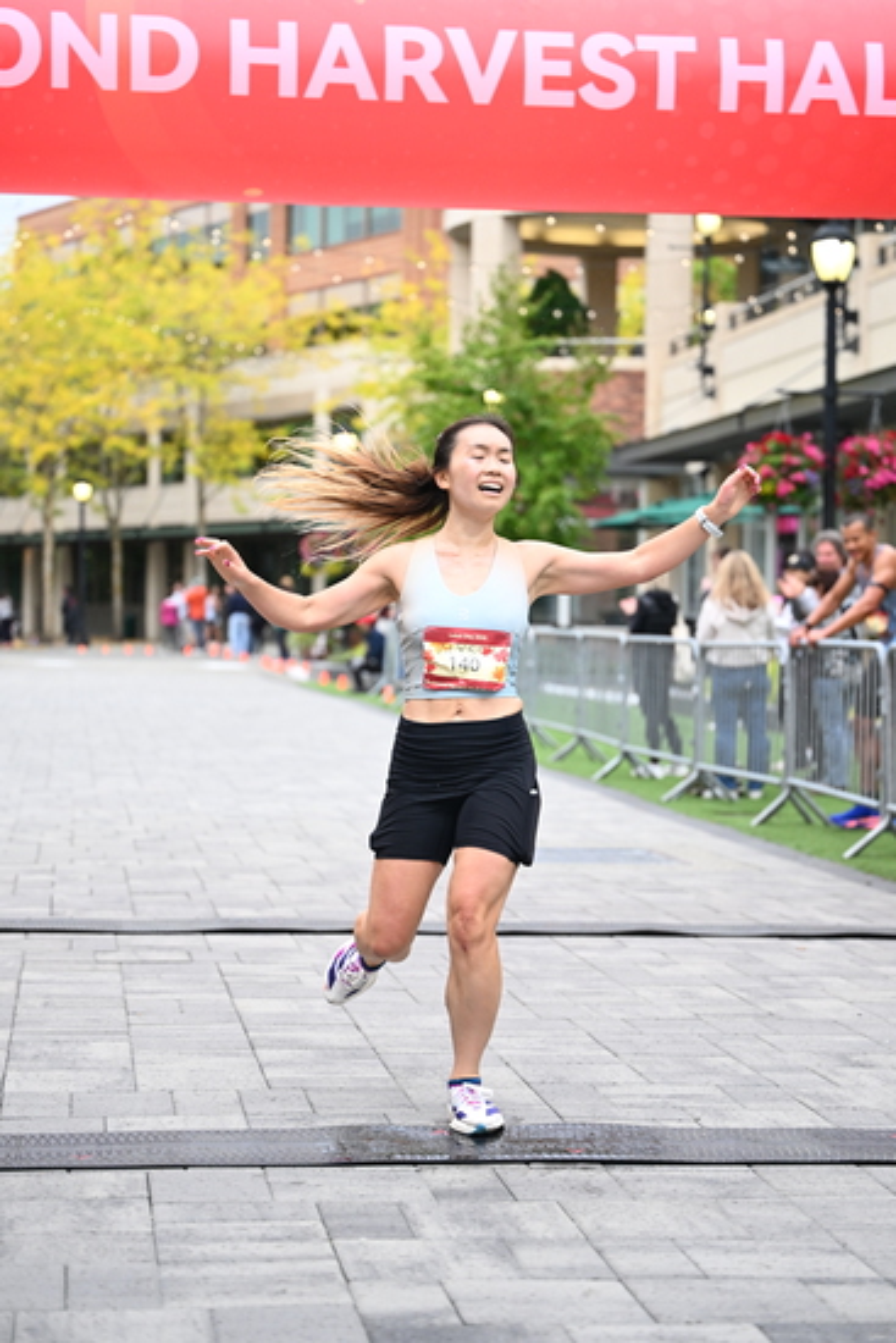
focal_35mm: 72
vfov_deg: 28.1
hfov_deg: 18.9
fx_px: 2686
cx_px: 448
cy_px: 672
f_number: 2.8
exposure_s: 1/1250
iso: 1250
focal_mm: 72
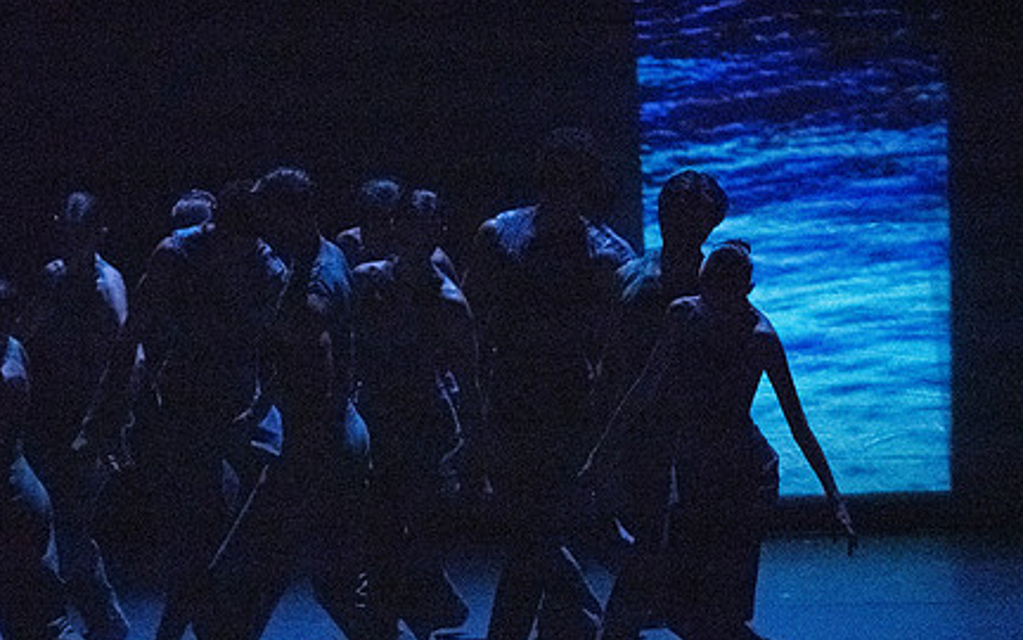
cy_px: 371
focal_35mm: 548
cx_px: 403
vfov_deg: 2.4
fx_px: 15278
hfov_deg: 3.8
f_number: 5.6
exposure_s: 1/400
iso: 25600
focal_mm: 400
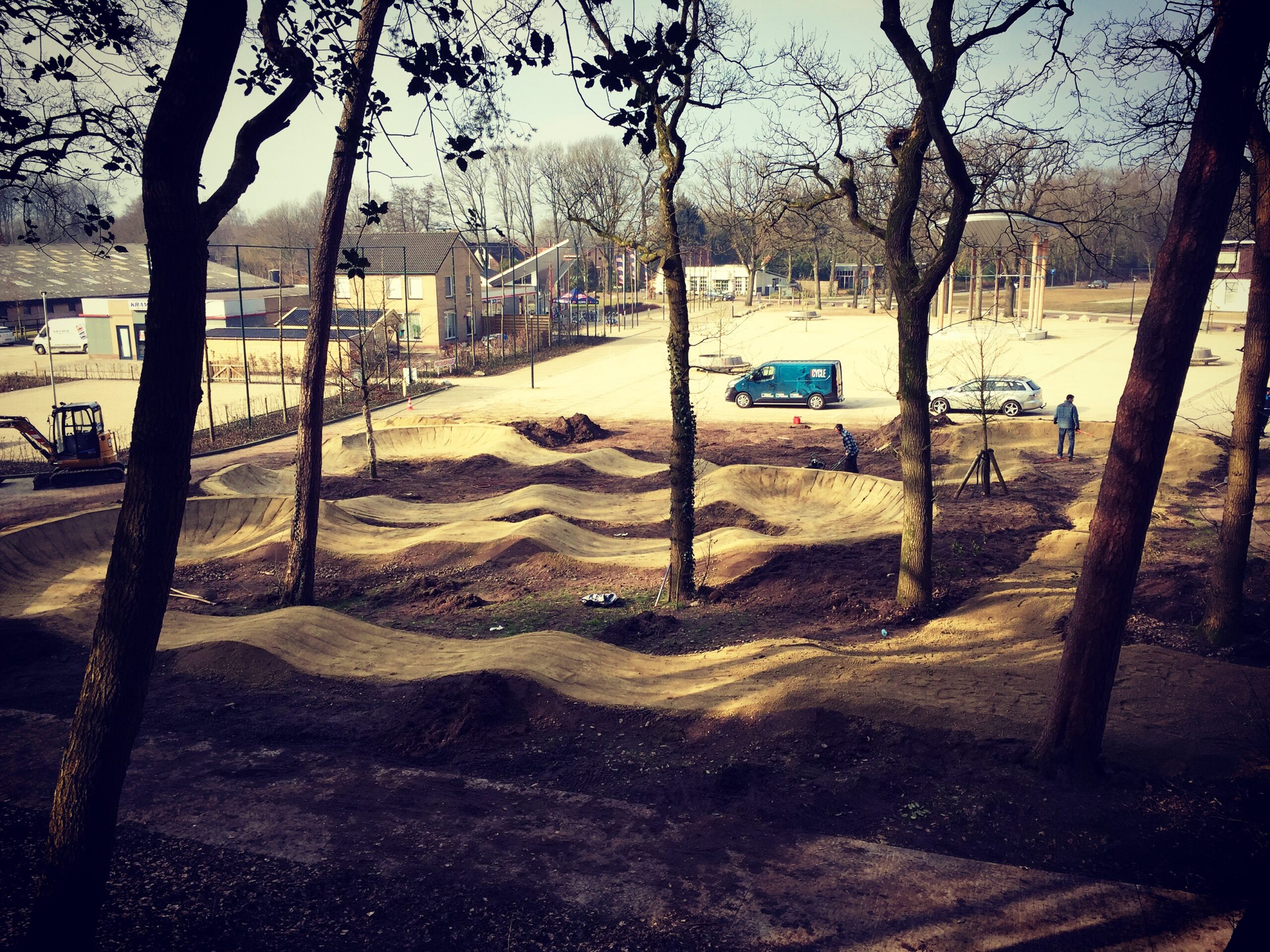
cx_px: 635
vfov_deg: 48.2
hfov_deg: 61.7
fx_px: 1064
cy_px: 476
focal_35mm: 29
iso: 32
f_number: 2.2
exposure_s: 1/942
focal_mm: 4.15
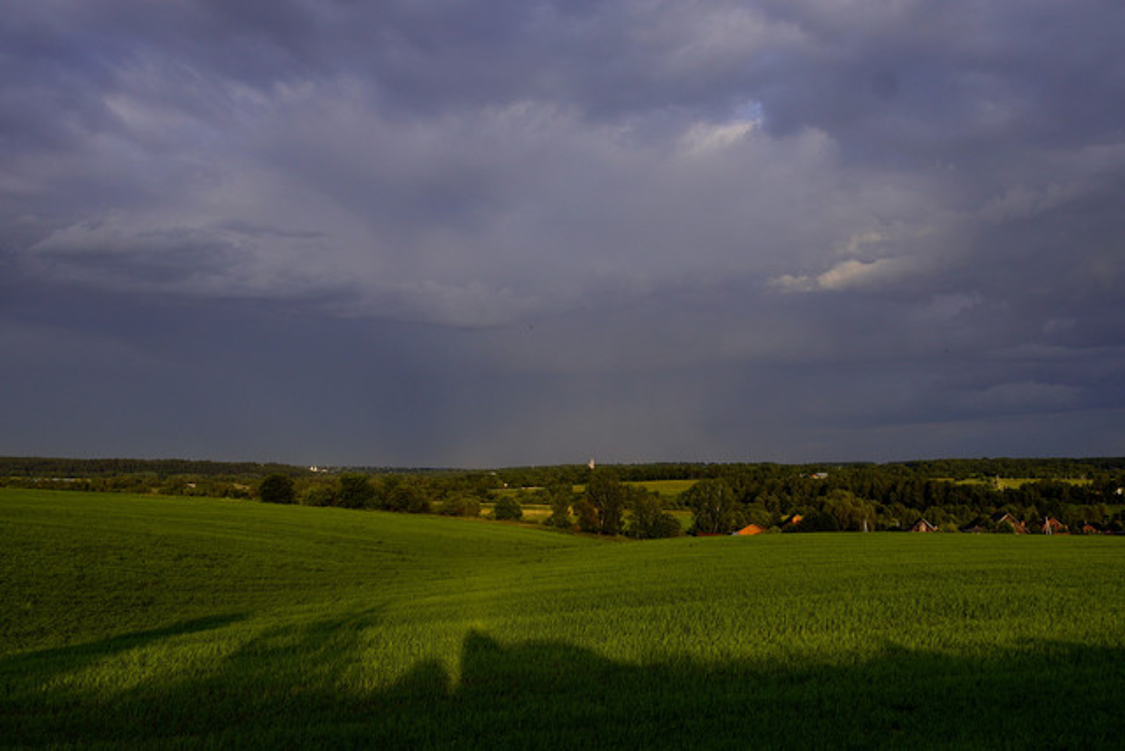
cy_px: 376
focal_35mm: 36
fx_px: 1125
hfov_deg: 53.1
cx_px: 562
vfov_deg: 36.9
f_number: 5.6
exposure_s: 1/640
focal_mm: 24
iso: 100
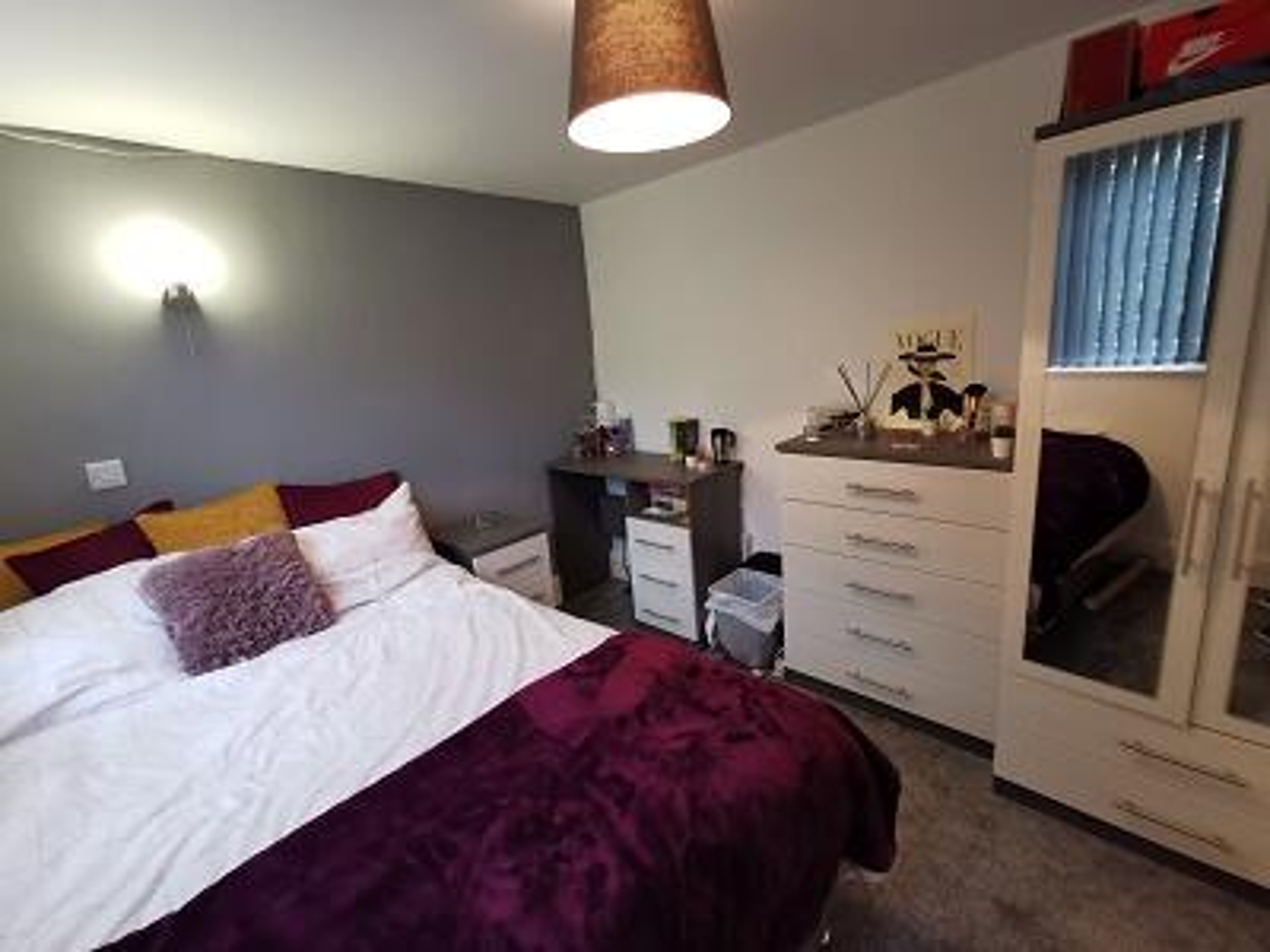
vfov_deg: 78.1
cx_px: 635
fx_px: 587
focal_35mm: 16
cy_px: 476
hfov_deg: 94.5
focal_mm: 2.35
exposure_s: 1/33.3
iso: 320
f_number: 2.2
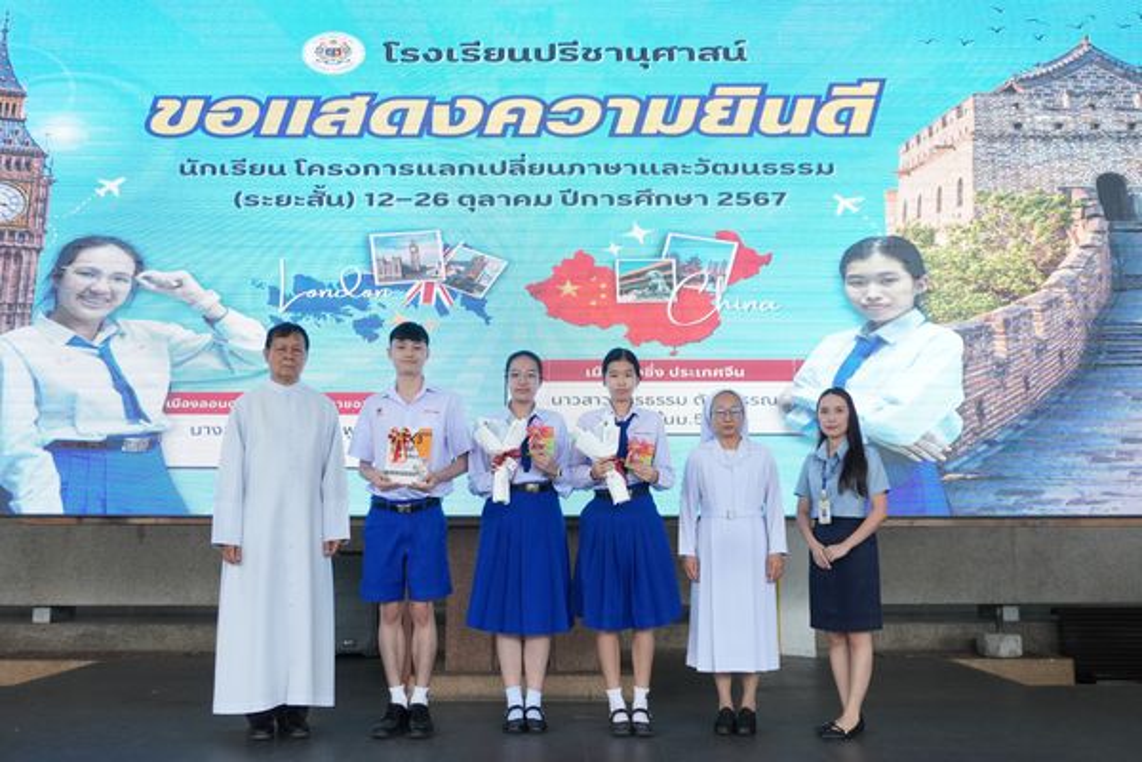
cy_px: 381
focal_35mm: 34
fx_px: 1094
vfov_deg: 38.4
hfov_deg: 55.1
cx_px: 571
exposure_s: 1/200
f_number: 4.5
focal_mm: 23
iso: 1600
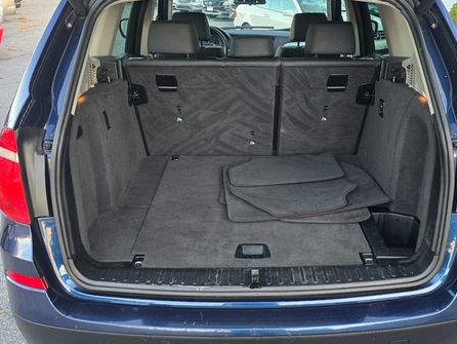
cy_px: 170
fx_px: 436
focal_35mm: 33
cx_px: 261
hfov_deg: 55.1
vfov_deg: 43.0
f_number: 1.7
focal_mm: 6.3
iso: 250
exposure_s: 1/120
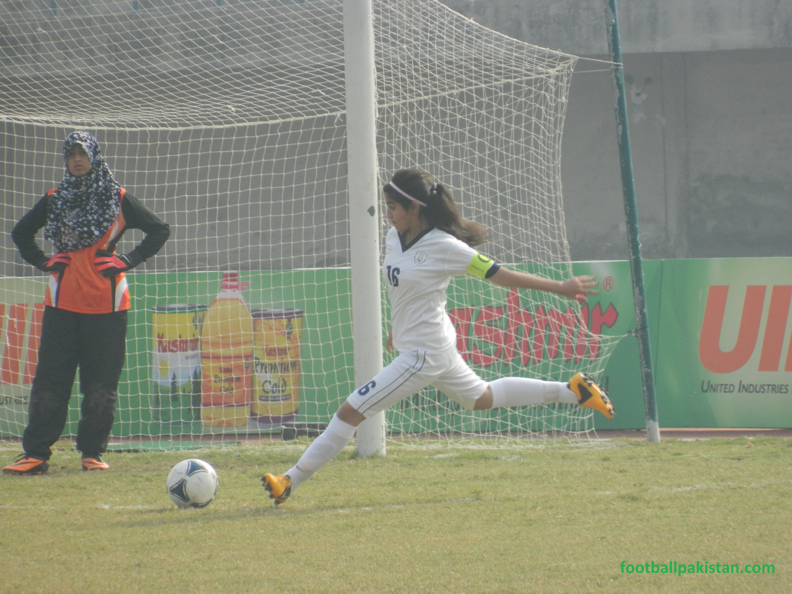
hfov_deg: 3.8
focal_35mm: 525
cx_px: 396
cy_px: 297
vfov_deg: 2.8
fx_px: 12012
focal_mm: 94.5
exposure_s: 1/500
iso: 180
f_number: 5.8
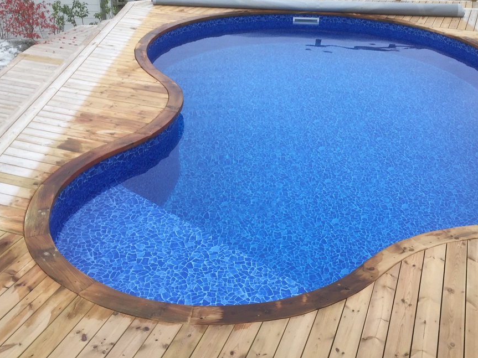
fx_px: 594
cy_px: 147
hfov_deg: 43.7
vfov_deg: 33.5
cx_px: 282
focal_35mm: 43
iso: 32
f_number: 2.2
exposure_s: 1/179
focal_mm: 4.15
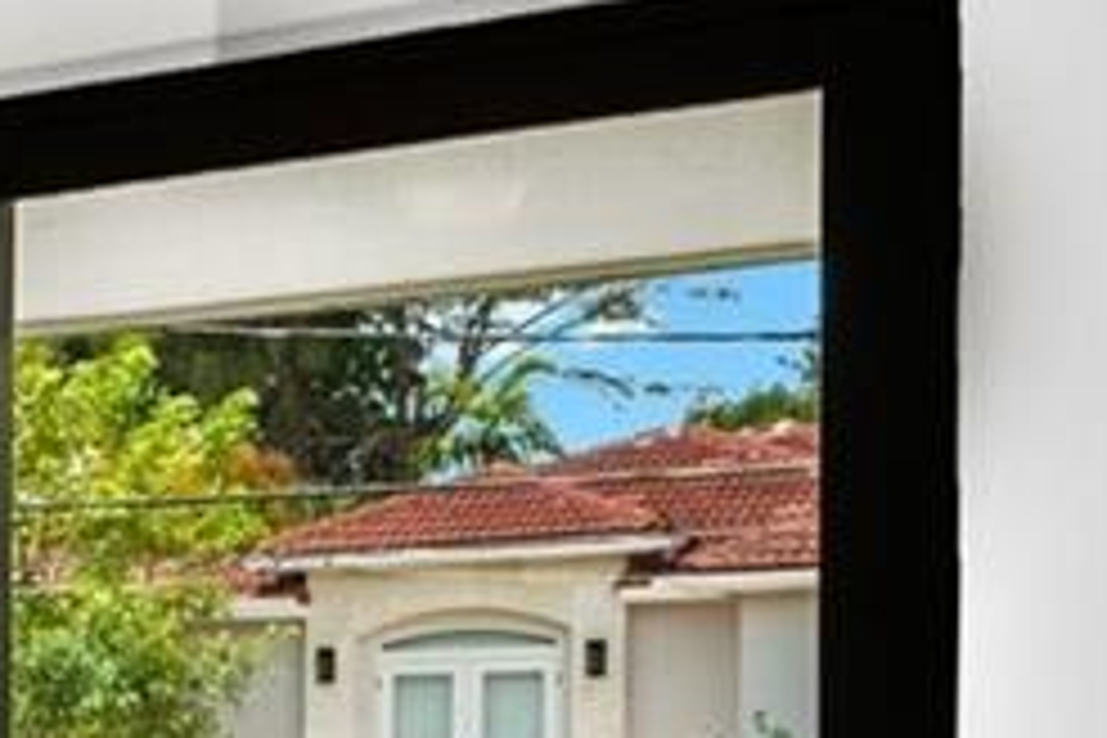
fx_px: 2798
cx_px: -986
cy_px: 736
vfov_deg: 14.8
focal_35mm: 91
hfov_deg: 17.4
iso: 250
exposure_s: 1/13
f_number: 8
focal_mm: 14
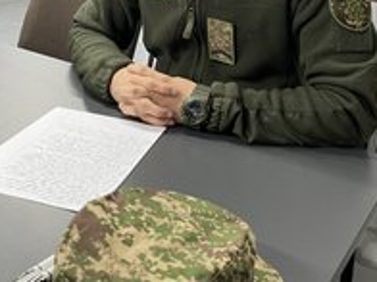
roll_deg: -3.5
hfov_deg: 36.1
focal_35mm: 53
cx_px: 162
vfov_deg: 26.5
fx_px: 577
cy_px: 21
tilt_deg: -13.2
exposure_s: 1/50
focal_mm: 4.2
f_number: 1.6
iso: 125
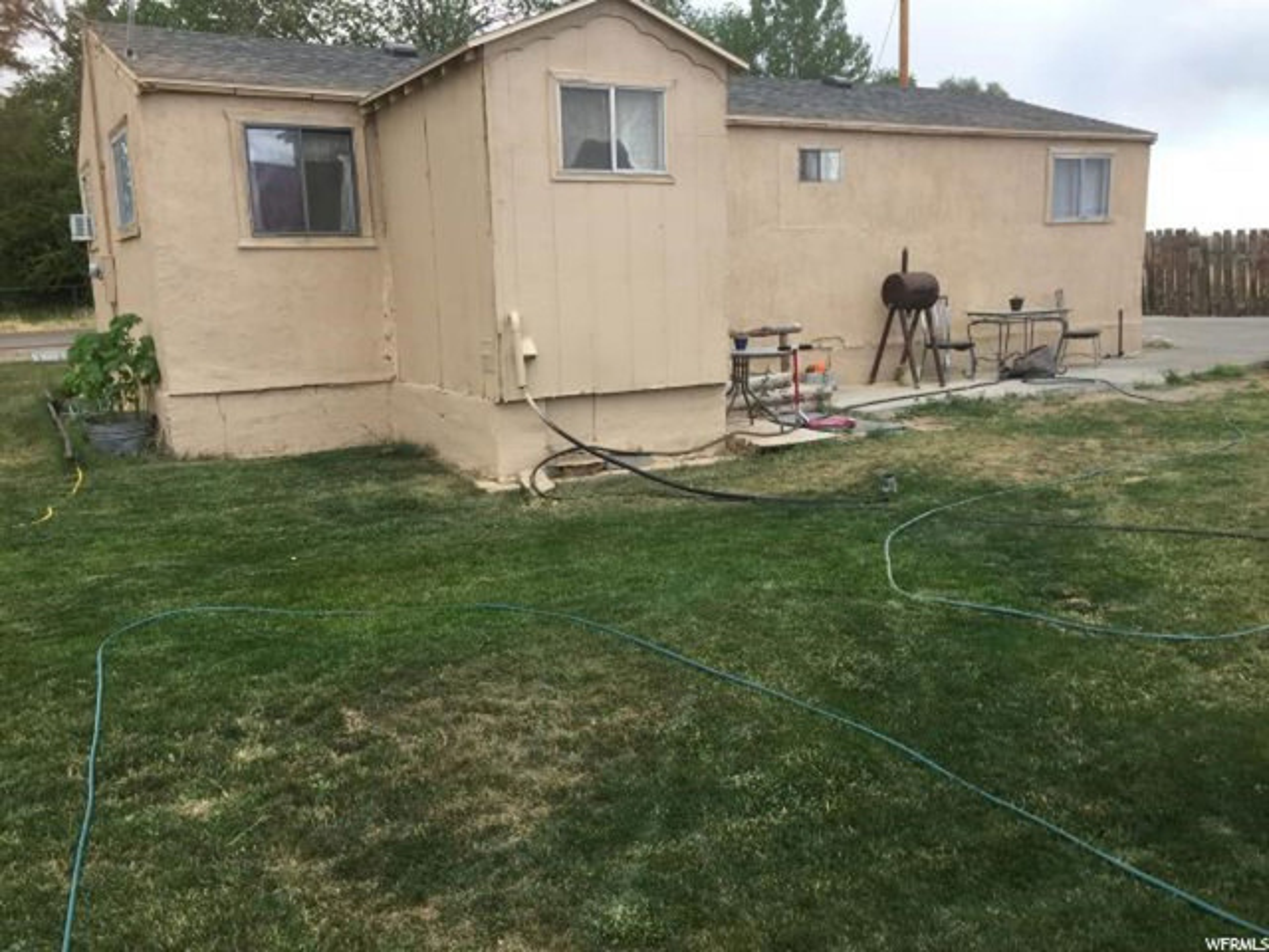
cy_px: 476
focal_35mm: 29
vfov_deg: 48.2
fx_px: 1063
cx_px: 634
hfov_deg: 61.7
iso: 32
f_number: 2.2
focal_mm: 4.15
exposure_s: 1/599
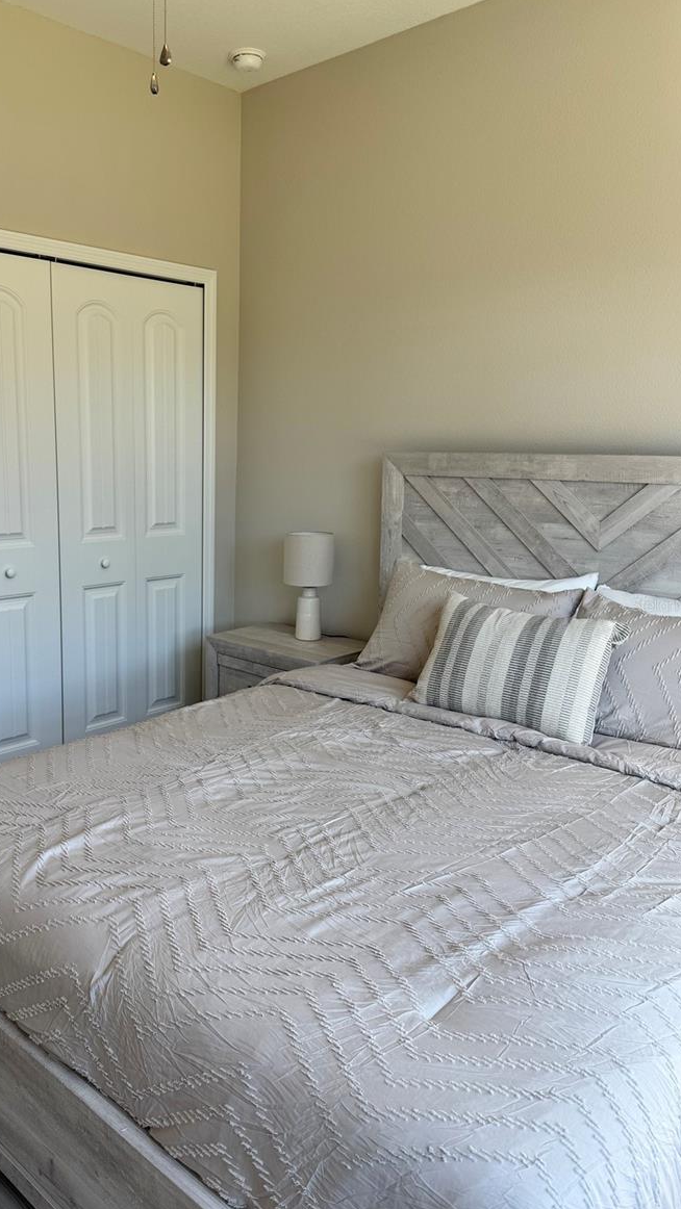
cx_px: 237
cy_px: 604
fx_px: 866
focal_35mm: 27
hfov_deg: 42.4
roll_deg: +0.2
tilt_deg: -10.7
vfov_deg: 69.9
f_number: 1.78
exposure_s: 1/180
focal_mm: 6.76
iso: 64
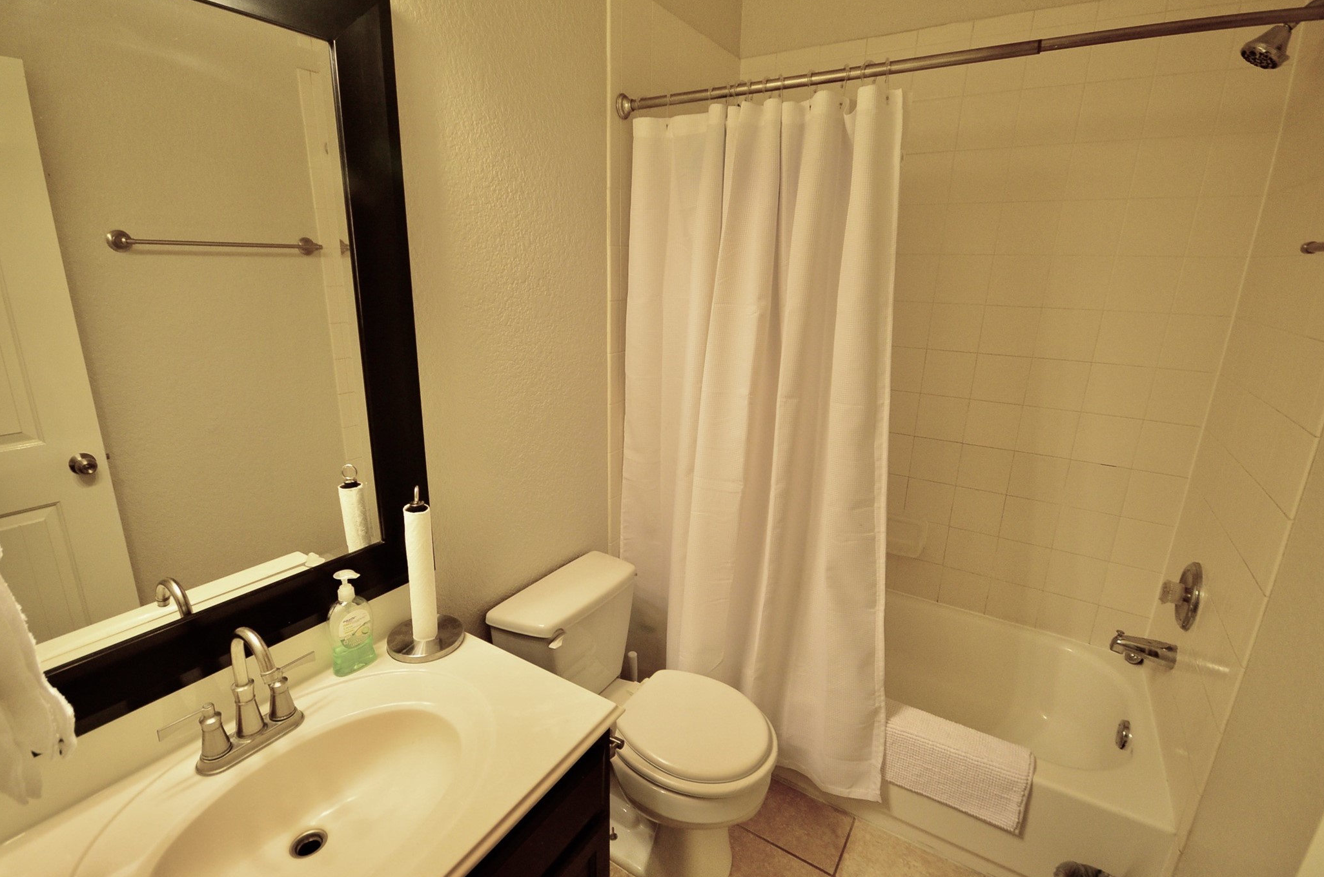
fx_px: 643
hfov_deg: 91.6
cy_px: 428
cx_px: 649
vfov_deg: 68.5
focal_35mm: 18
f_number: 6.3
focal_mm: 11
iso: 1250
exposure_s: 1/50
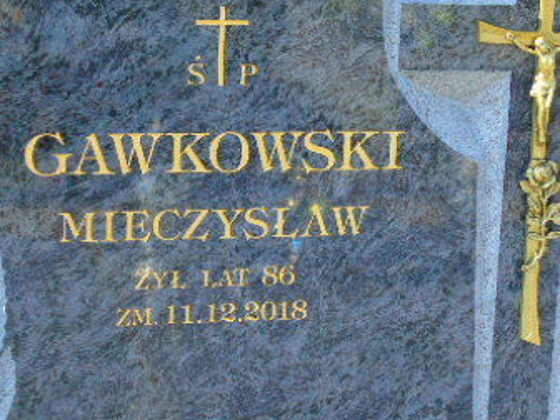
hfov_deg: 19.1
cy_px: 238
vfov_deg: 14.4
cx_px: 330
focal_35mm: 103
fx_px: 1666
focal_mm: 9.6
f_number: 4.3
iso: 80
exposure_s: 1/160
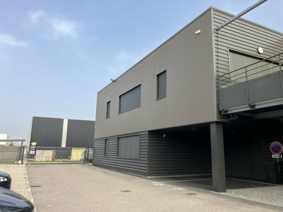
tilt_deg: +11.4
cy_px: 106
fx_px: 229
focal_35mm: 28
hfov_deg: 63.4
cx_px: 142
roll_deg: -0.4
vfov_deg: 49.7
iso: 32
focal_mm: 3.99
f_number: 1.8
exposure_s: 1/1130
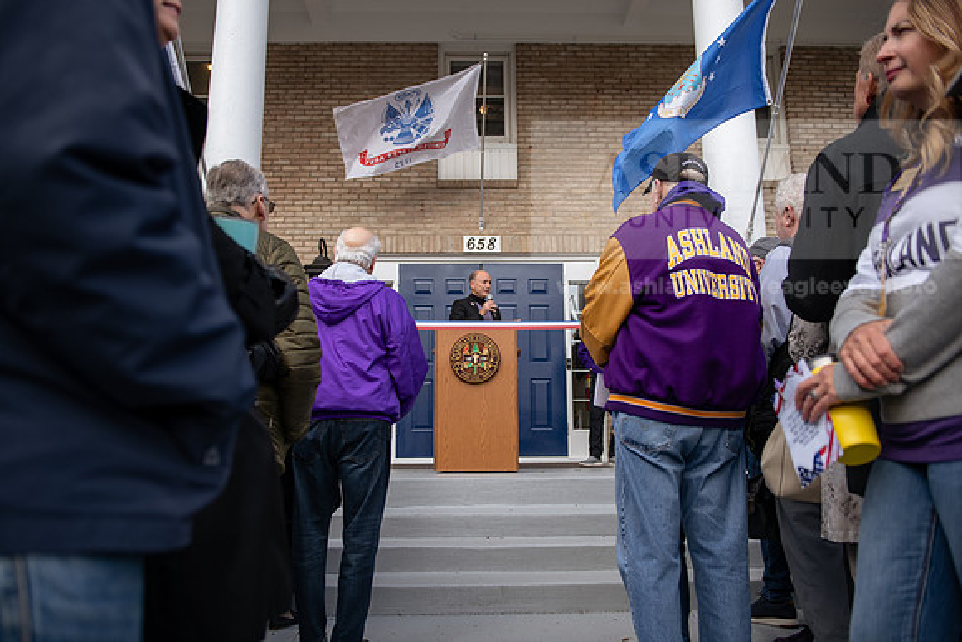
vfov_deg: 46.4
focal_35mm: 28
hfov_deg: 65.5
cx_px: 481
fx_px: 748
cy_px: 321
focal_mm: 28
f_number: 3.2
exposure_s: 1/400
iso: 125
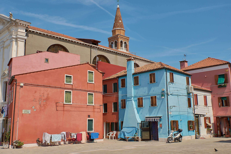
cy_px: 77
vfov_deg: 36.9
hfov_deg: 53.1
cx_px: 116
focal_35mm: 36
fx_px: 231
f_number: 11
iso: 200
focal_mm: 24
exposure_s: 1/500
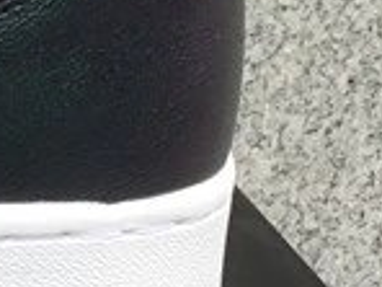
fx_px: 2075
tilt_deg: -17.6
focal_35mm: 188
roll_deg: -1.2
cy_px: 89
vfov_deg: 7.9
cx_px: -527
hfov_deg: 9.4
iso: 25
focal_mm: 3.3
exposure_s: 1/105
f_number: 2.4
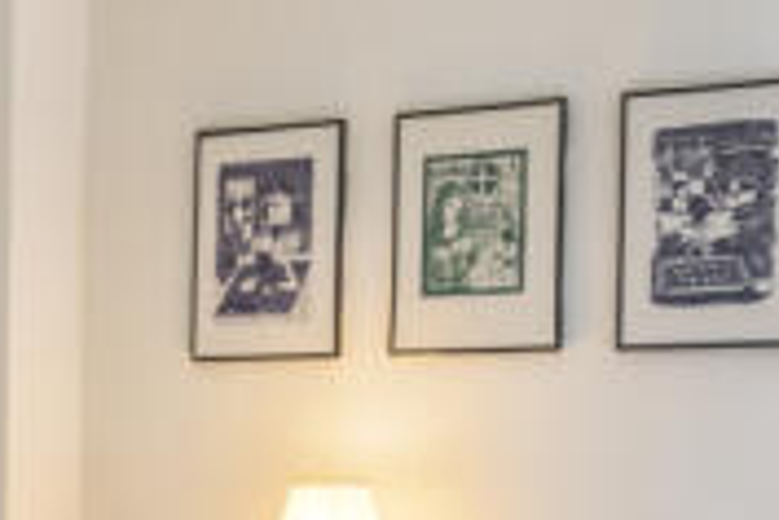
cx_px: 110
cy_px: 551
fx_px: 1753
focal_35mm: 81
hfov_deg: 24.5
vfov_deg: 16.4
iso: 50
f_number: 11
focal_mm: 14
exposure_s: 2.5
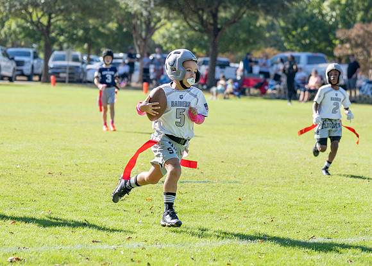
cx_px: 213
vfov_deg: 10.1
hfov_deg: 14.2
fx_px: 1497
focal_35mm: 142
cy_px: 136
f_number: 2.8
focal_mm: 79
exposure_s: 1/2500
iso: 250
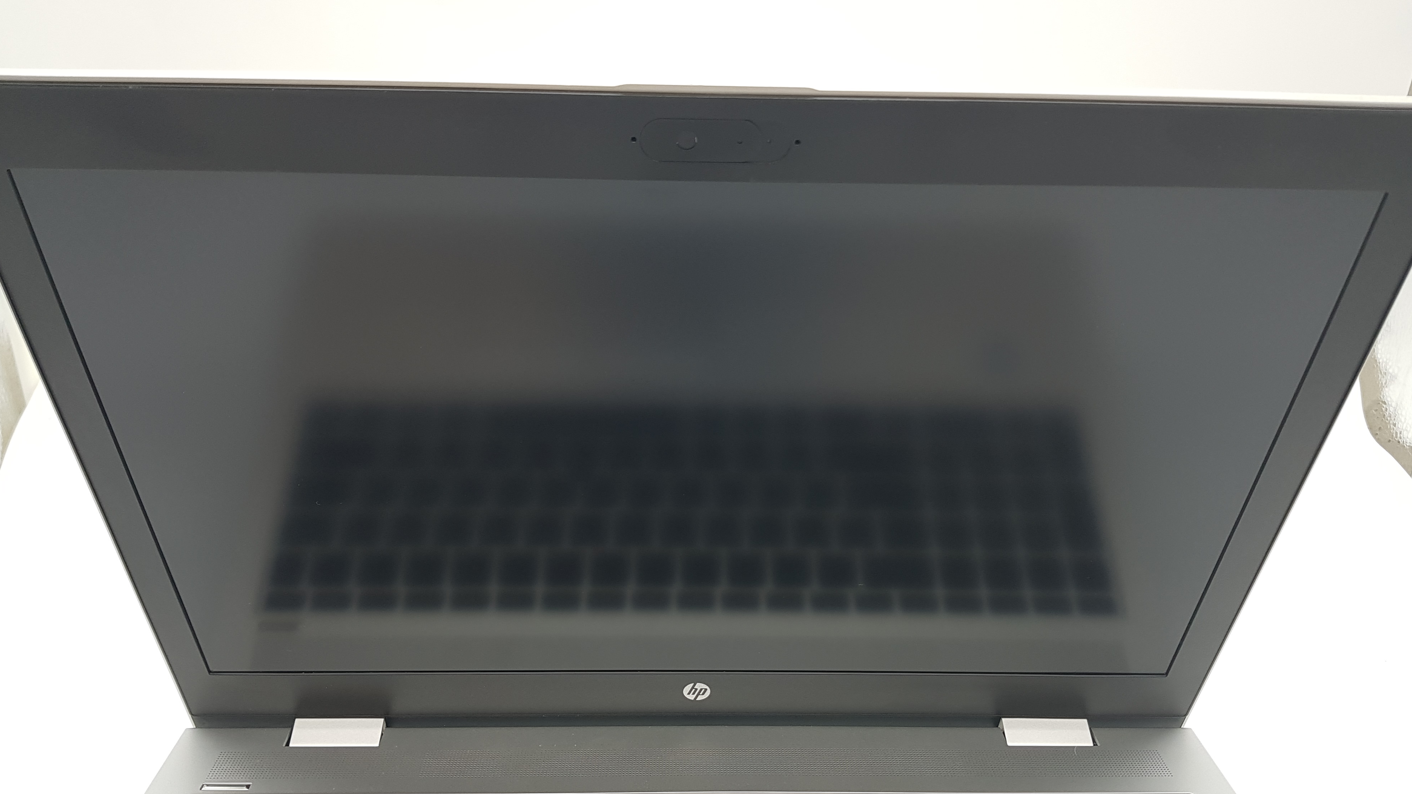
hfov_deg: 66.1
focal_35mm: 29
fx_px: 1086
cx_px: 719
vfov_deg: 40.0
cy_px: 484
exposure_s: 1/100
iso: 64
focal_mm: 4.2
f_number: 1.7
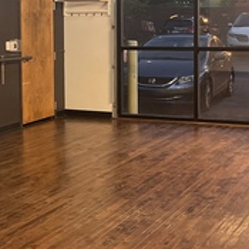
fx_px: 643
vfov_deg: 21.8
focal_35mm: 79
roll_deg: +0.5
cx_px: 107
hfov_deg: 21.9
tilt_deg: -3.6
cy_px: 68
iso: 500
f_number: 1.6
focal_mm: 4.2
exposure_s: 1/30
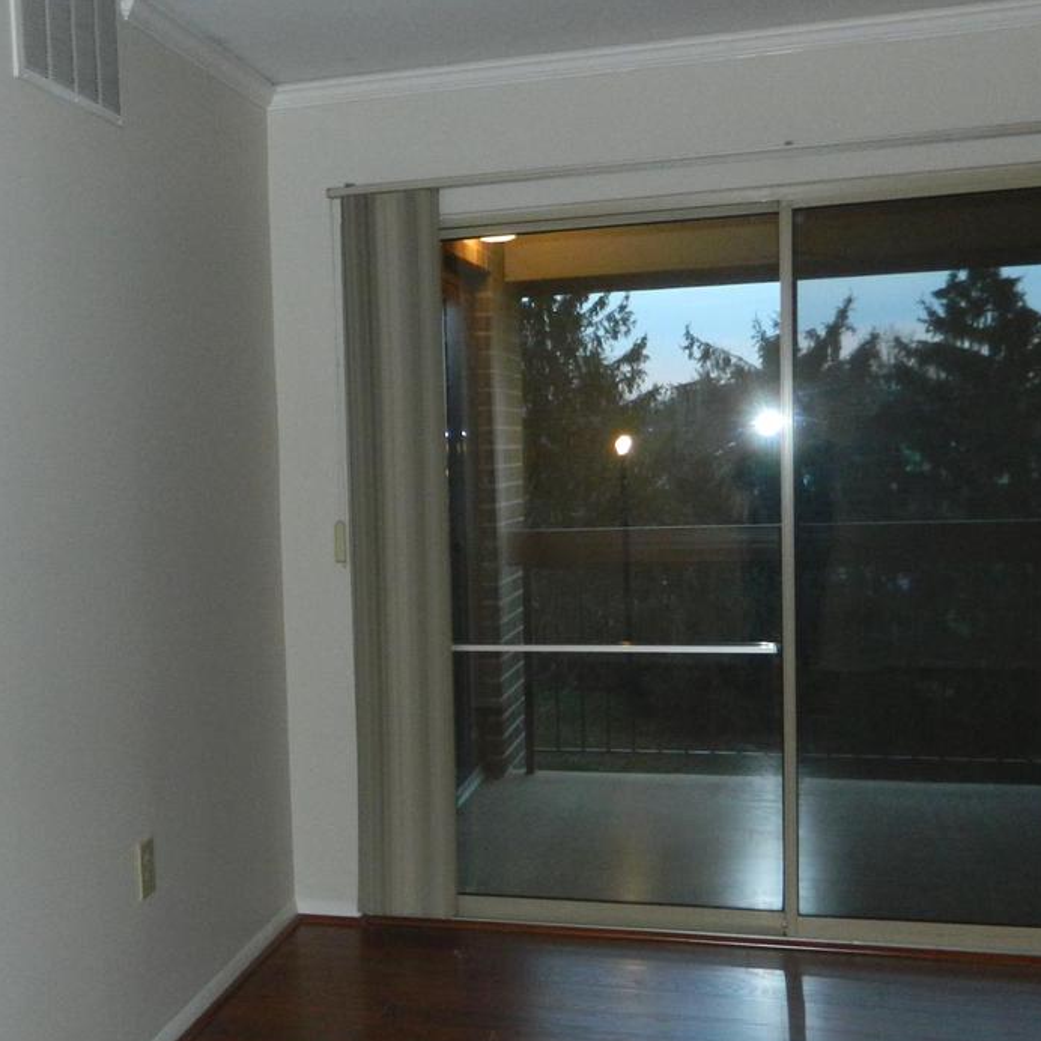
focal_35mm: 46
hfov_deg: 35.6
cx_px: 214
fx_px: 1565
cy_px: 639
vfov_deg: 36.6
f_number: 3.1
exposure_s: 1/30
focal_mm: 4.5
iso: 200
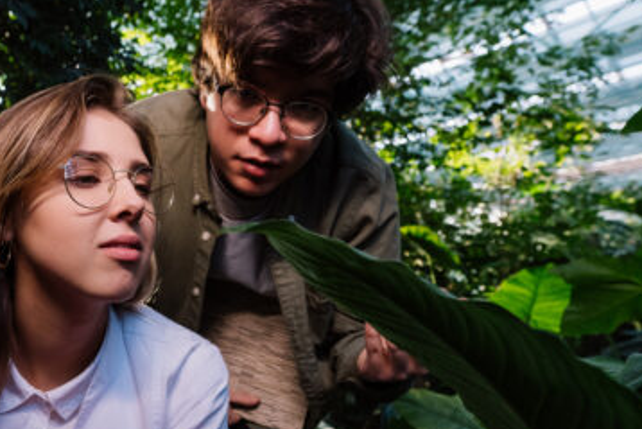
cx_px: 194
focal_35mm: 30
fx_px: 535
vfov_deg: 43.6
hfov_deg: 59.8
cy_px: 226
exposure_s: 1/500
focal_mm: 14
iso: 800
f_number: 3.5
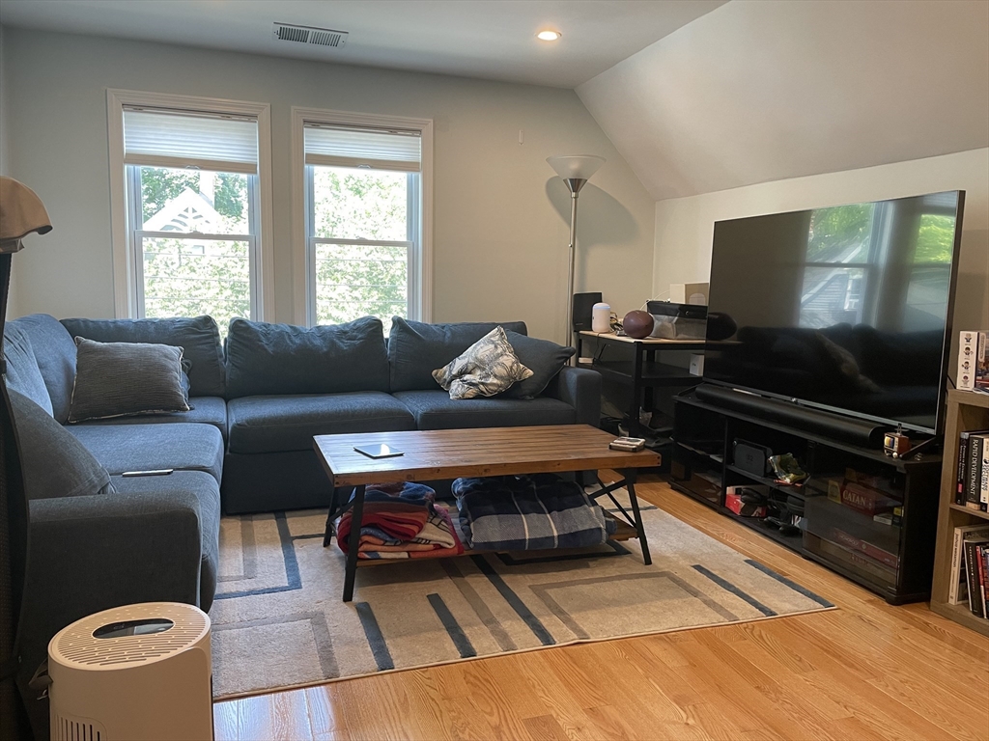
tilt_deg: -7.0
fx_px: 743
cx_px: 494
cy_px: 370
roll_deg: -1.4
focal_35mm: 26
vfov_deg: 53.1
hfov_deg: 67.3
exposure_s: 1/60
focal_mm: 4.2
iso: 80
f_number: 1.6
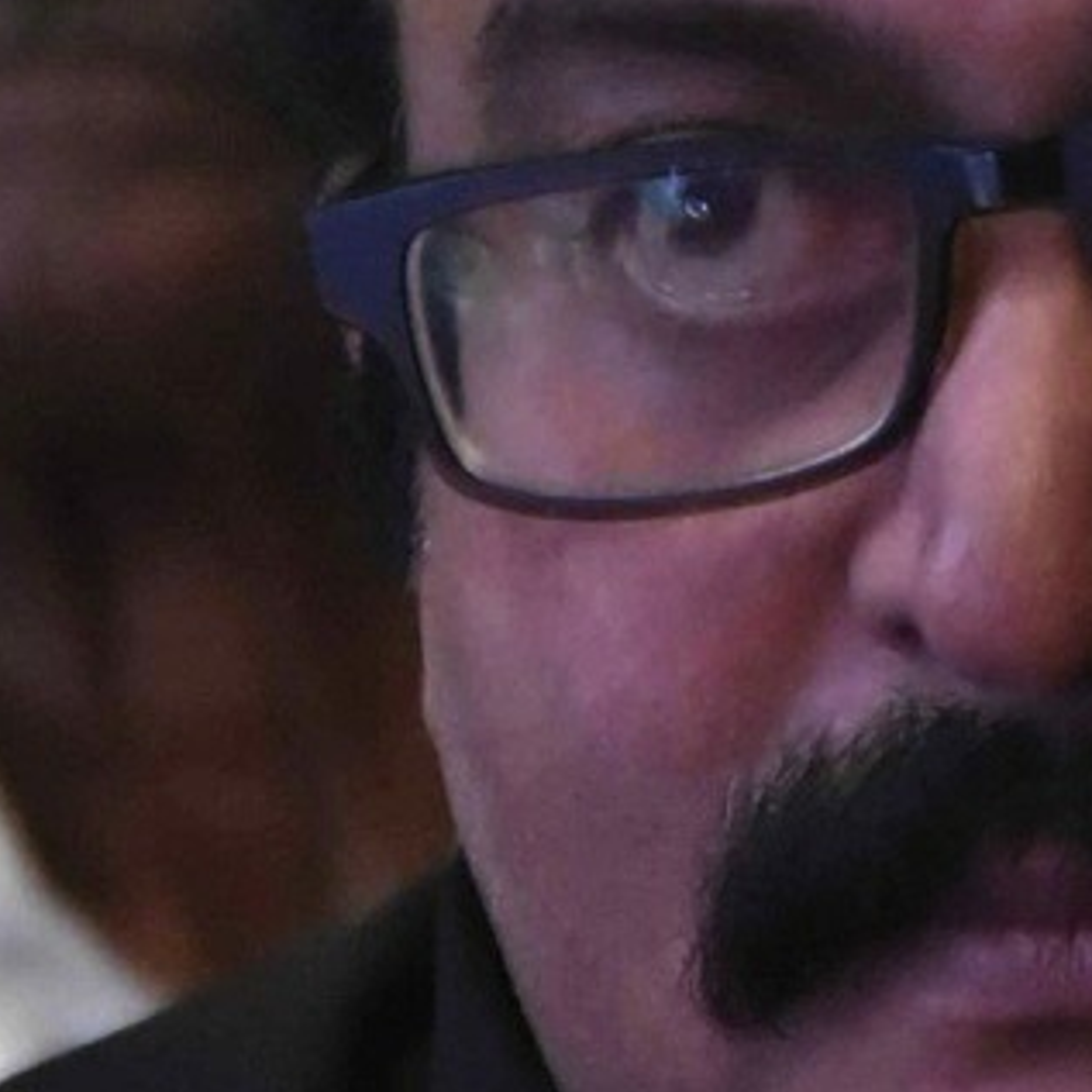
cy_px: 517
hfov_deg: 2.0
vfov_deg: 2.0
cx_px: 961
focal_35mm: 877
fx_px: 31300
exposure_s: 1/100
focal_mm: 112
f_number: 5.6
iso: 8000
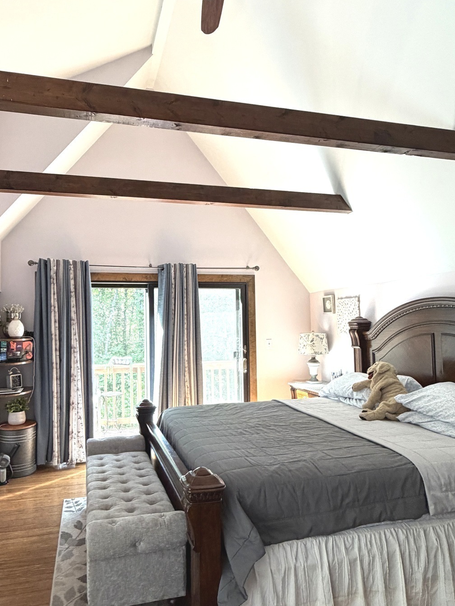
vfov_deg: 71.6
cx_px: 195
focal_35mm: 24
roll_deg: +2.3
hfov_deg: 56.6
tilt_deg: +3.3
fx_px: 421
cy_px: 316
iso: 320
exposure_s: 1/107
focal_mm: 2.22
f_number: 2.2
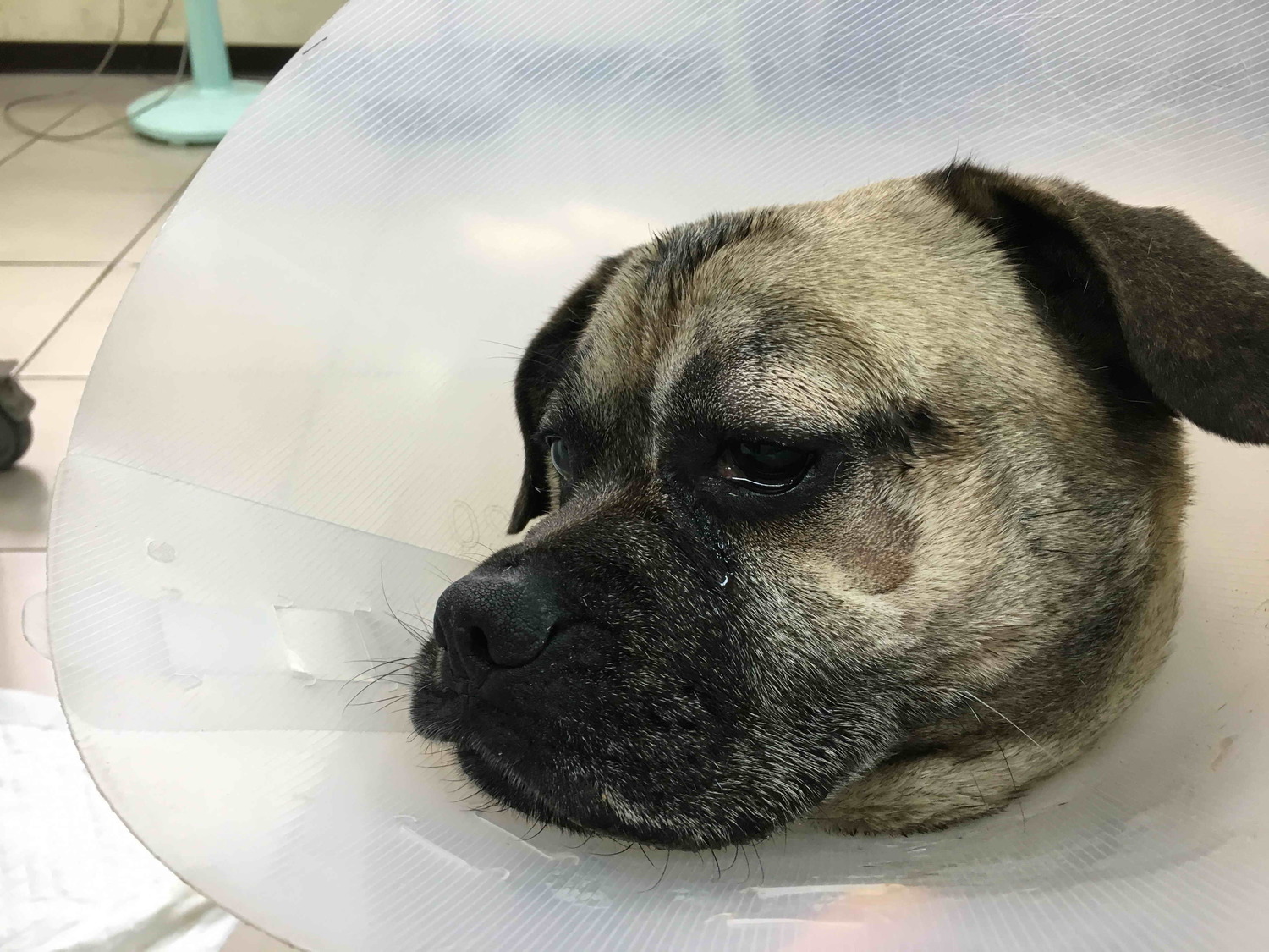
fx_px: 1063
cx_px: 634
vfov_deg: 48.2
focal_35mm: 29
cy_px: 476
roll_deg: -3.8
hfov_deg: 61.7
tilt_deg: -31.6
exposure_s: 1/30
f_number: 2.2
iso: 64
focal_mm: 4.15
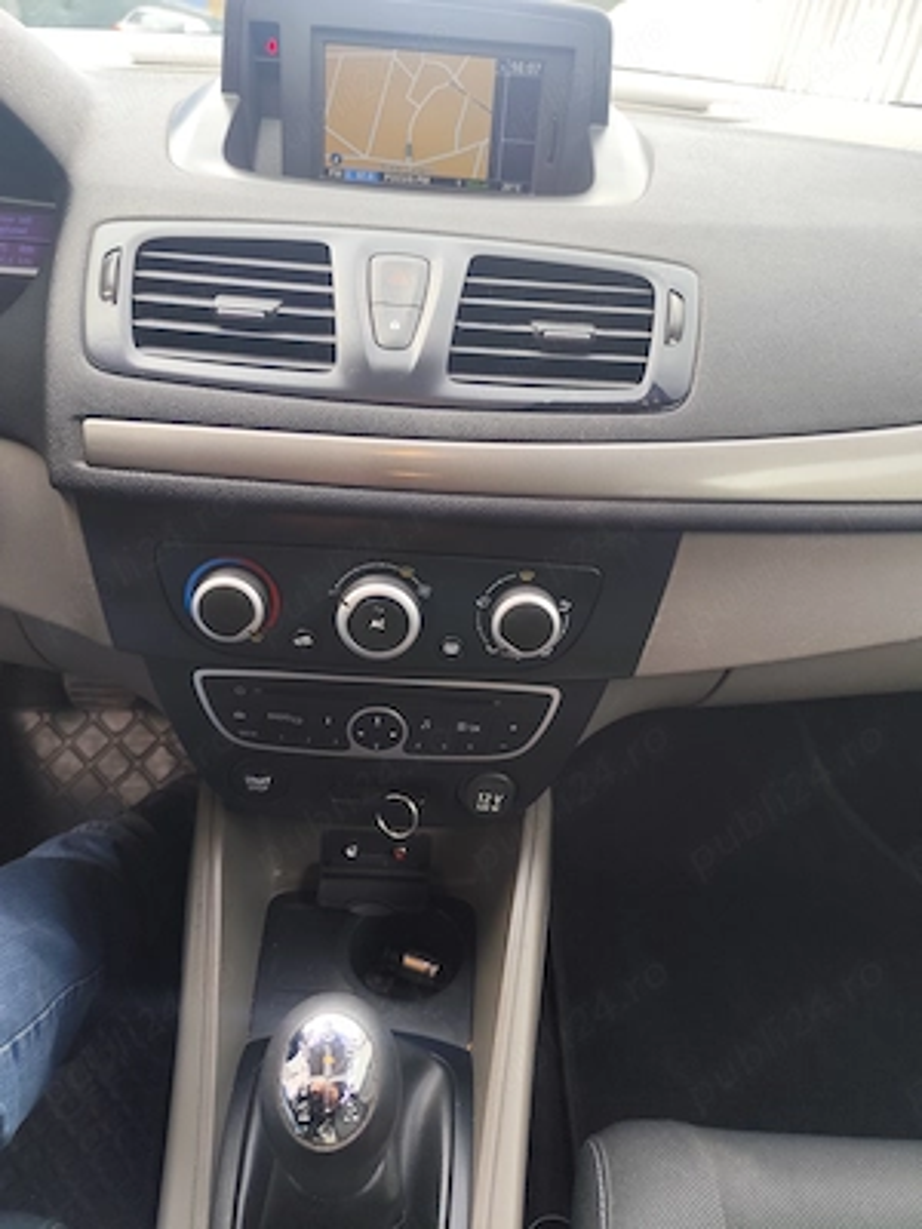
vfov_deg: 73.9
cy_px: 614
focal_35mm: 23
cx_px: 461
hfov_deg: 58.9
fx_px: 817
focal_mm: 6.14
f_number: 1.65
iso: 80
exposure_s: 1/100
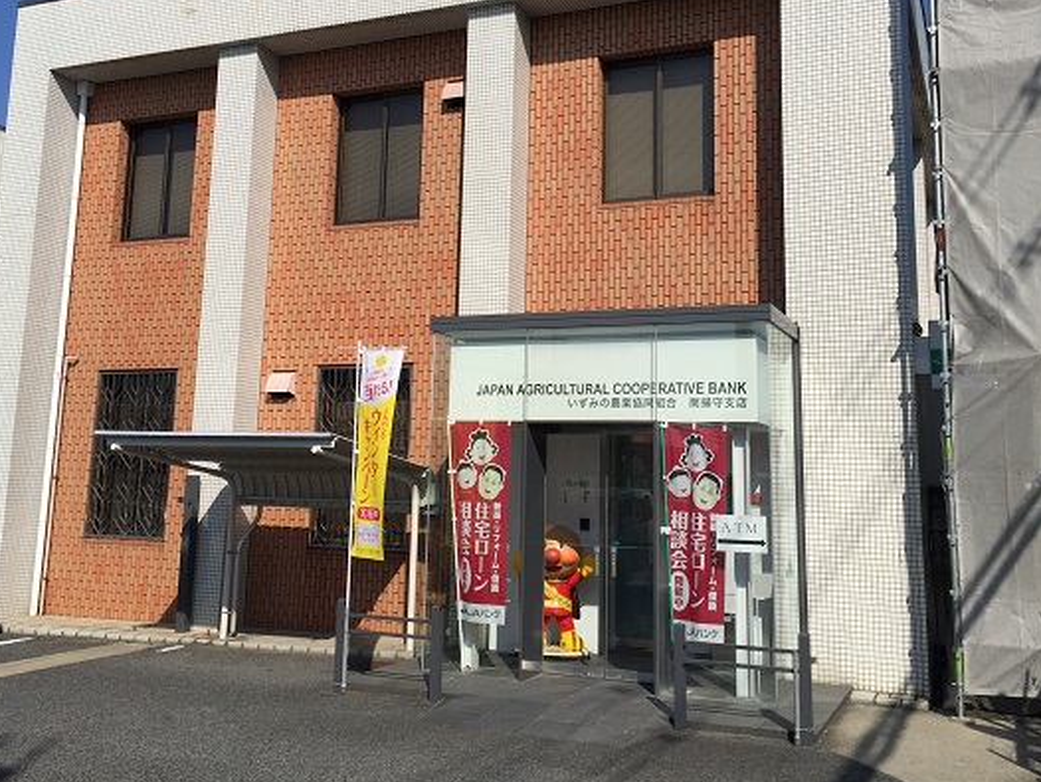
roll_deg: -2.6
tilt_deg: +10.3
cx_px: 508
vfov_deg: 39.5
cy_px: 307
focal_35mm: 36
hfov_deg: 51.3
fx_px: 1083
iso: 32
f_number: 2.2
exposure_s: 1/3968
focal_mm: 4.15
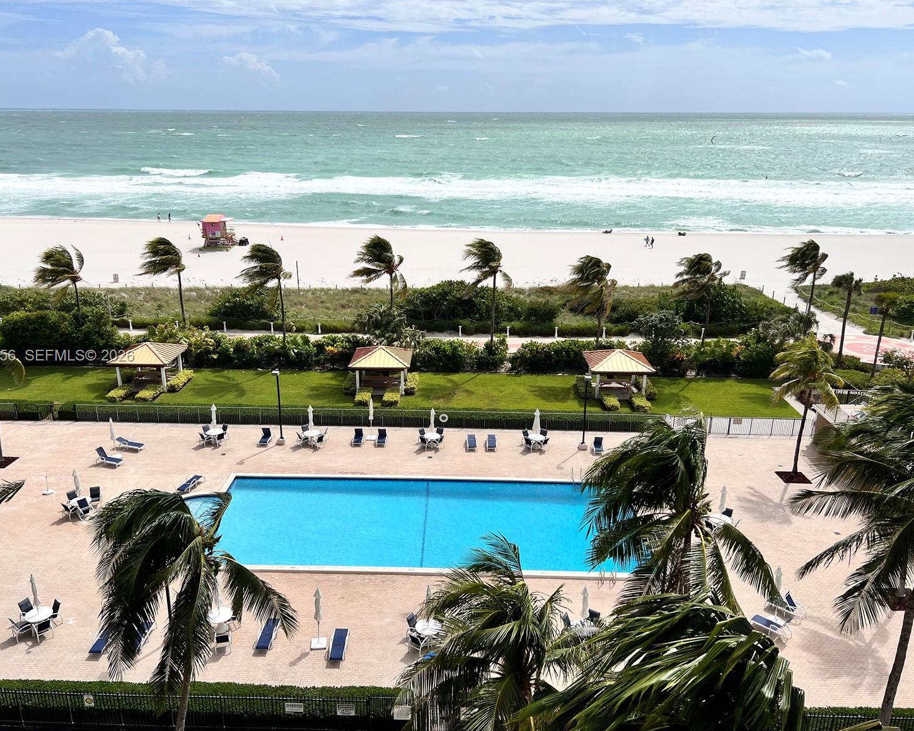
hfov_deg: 62.2
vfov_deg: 51.5
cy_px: 357
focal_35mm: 28
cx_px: 442
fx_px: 757
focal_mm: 5.7
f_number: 1.5
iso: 50
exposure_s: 1/10309
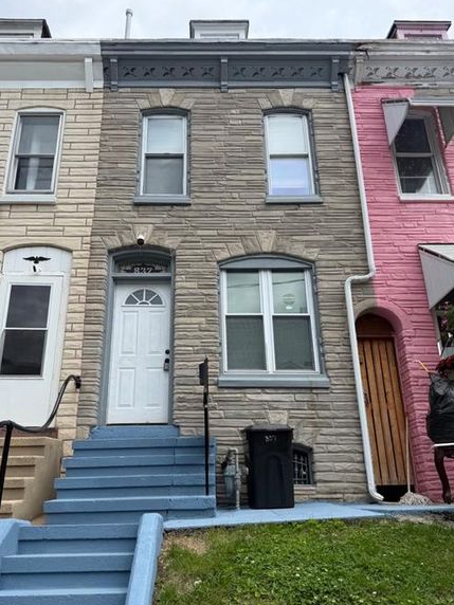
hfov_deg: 49.7
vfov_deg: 63.2
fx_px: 490
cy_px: 343
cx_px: 213
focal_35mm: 28
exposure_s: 1/3021
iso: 80
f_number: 1.78
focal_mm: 6.76
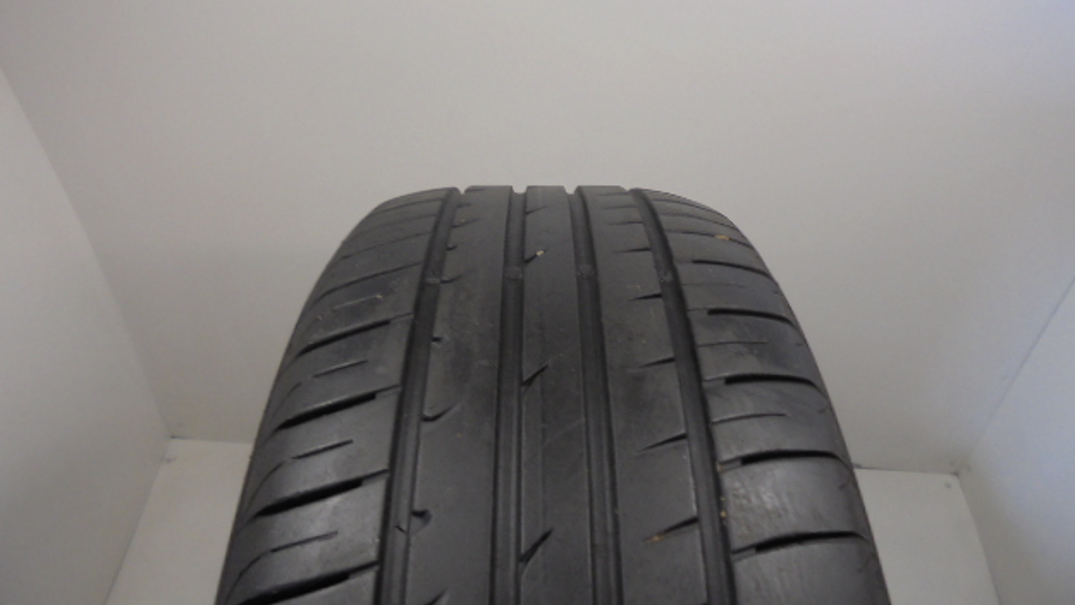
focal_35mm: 29
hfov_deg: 66.0
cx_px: 526
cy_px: 223
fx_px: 827
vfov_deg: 39.9
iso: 100
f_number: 3.5
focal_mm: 4.6
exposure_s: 1/40
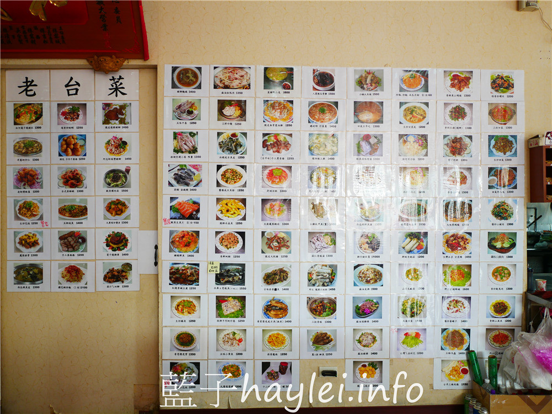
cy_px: 207
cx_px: 276
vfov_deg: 46.8
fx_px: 478
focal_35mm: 30
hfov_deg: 60.0
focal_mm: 15
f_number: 1.7
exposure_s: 1/200
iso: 200
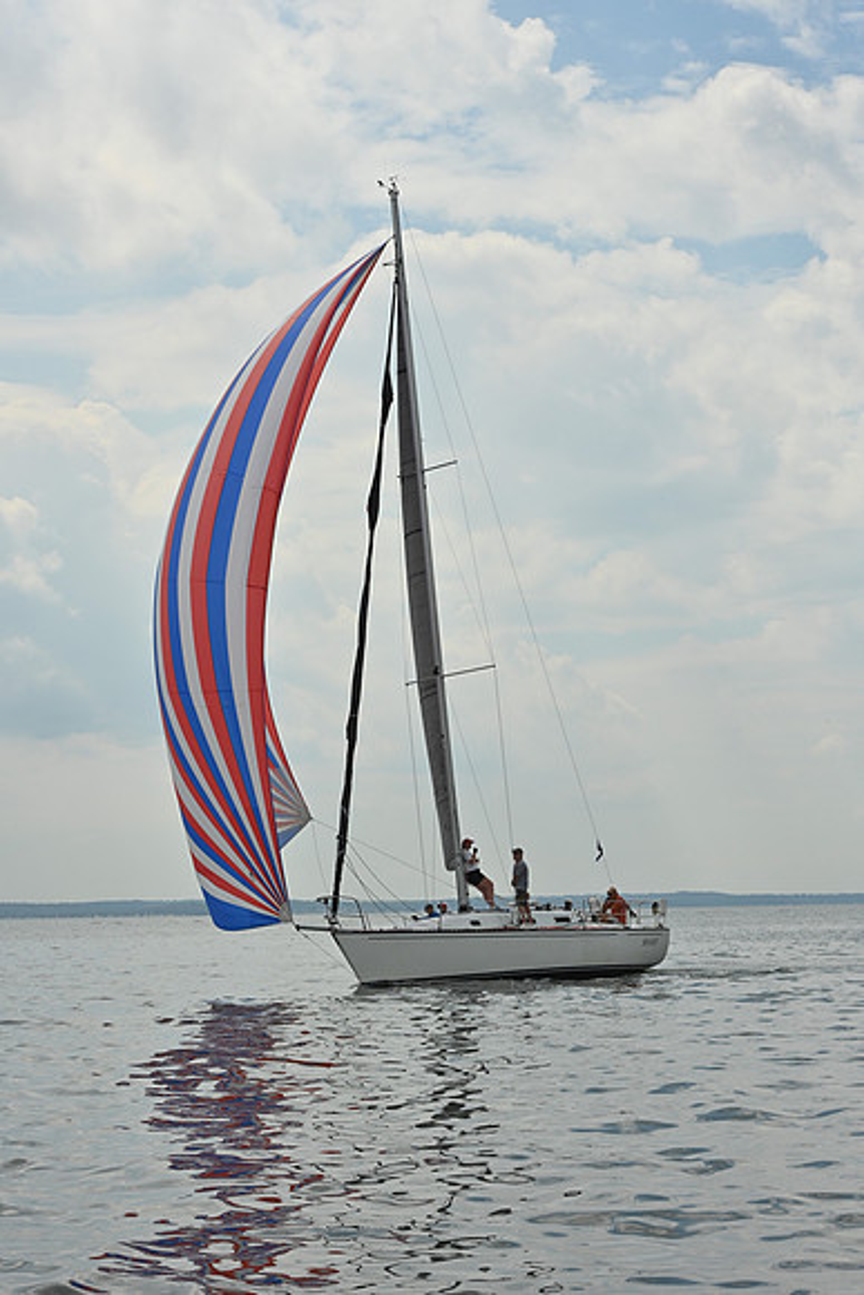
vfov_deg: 24.8
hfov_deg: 16.7
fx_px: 2950
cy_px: 648
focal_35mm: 82
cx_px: 432
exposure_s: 1/1250
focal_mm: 82
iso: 320
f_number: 13
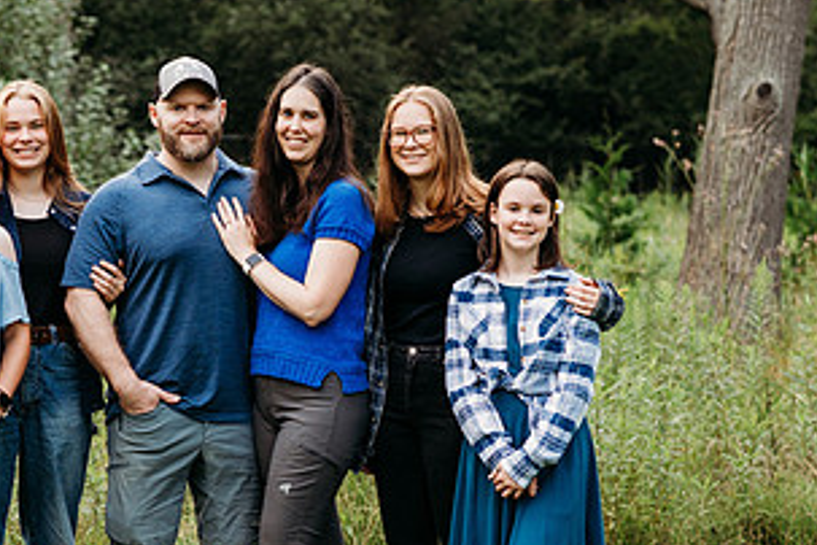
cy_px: 372
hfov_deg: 18.3
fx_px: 2519
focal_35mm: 111
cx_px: 224
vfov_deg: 12.3
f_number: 2.8
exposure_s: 1/320
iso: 400
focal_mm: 58
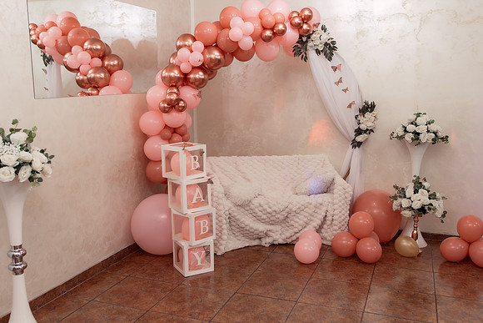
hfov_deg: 54.4
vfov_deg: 37.9
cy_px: 162
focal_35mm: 35
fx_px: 470
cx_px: 242
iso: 640
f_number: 2.8
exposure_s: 1/200
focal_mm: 35
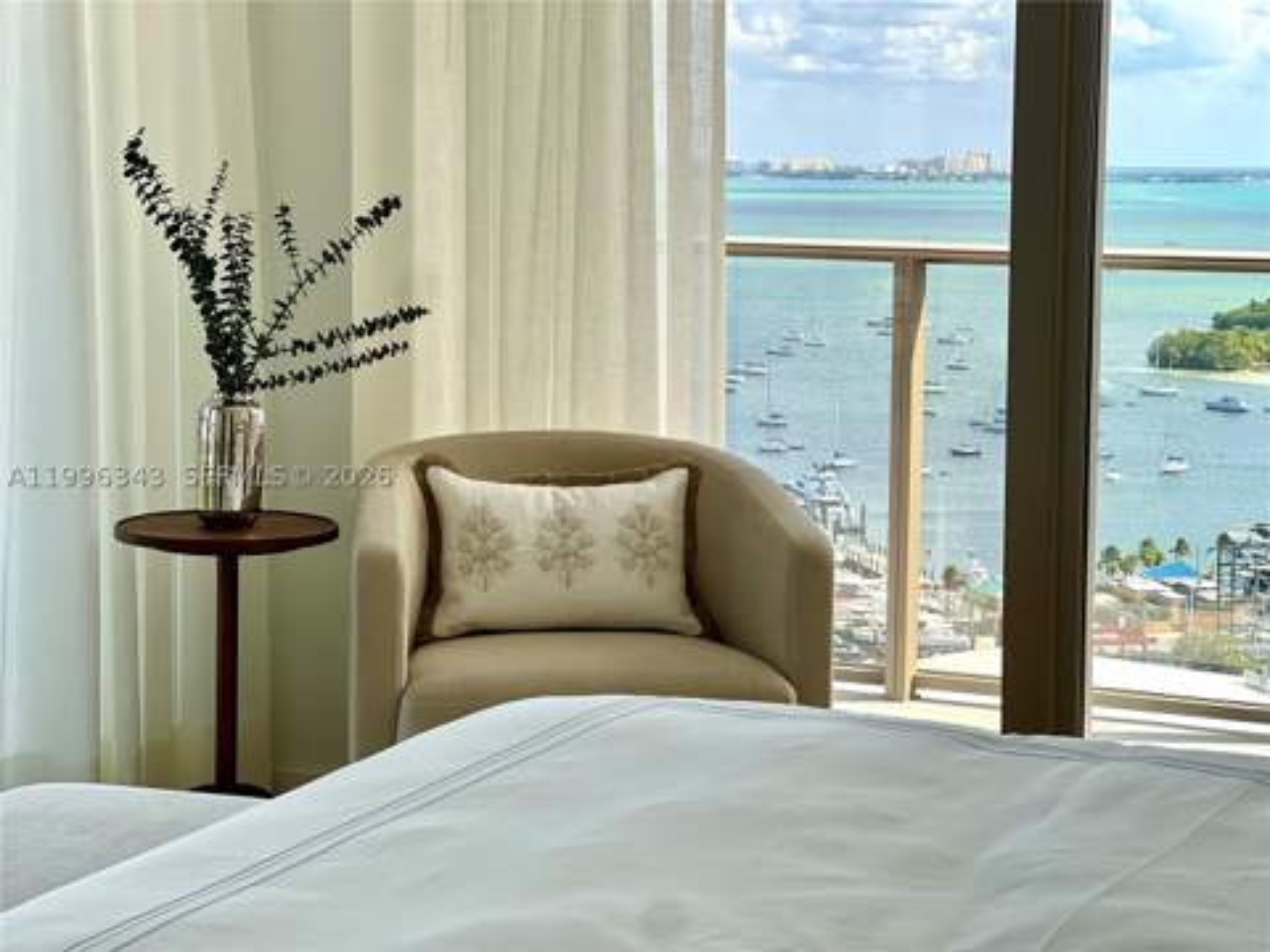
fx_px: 2825
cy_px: 476
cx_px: 635
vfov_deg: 19.1
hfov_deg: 25.3
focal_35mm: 77
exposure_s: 1/125
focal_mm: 9
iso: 20
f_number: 2.8
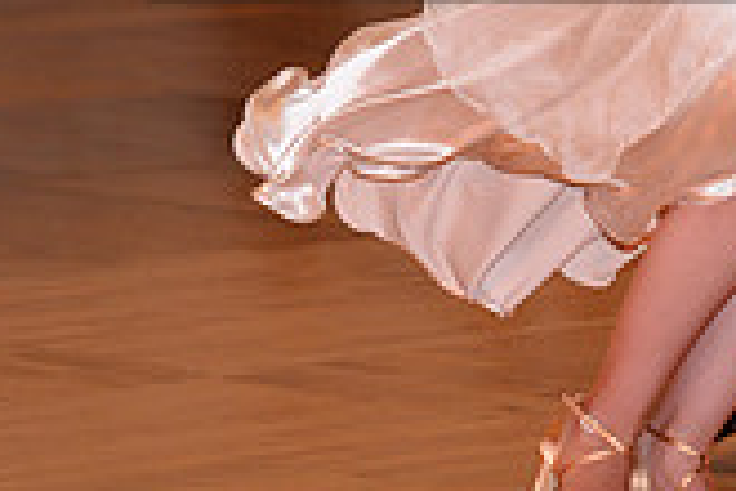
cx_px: 765
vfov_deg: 3.1
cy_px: -143
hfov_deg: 4.7
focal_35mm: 439
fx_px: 8974
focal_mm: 125
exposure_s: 1/250
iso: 1000
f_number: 4.5
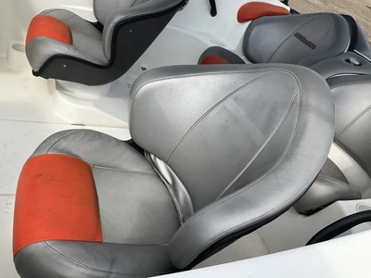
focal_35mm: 29
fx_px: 311
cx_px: 186
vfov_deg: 48.2
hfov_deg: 61.7
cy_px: 139
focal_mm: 3
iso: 25
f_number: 1.8
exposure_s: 1/1534
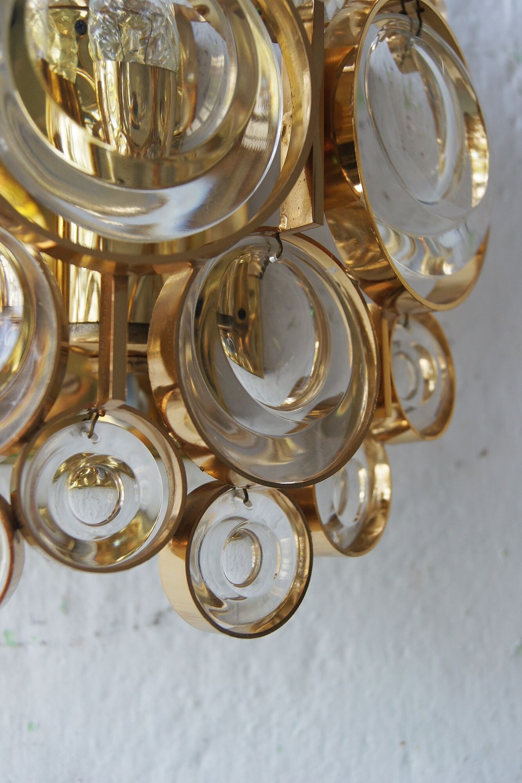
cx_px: 261
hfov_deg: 29.9
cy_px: 392
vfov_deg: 43.6
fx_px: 979
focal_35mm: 45
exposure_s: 1/250
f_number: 5.6
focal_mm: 30
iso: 400
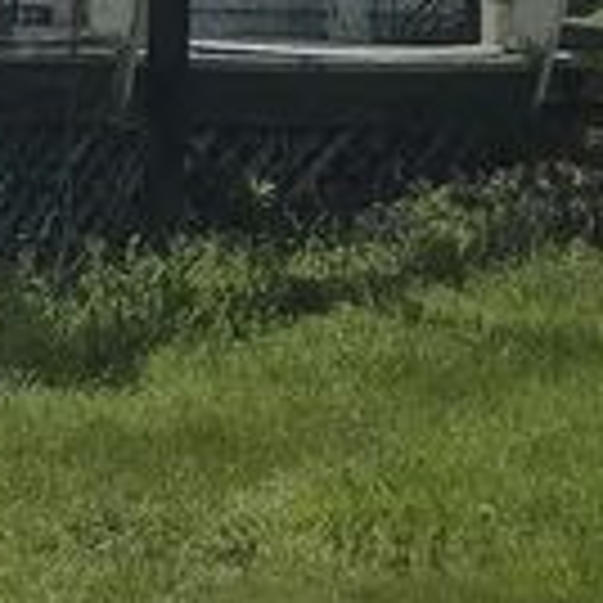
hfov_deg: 7.9
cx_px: -788
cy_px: -493
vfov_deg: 8.1
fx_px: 4080
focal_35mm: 207
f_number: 1.8
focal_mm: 5.4
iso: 25
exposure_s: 1/3360
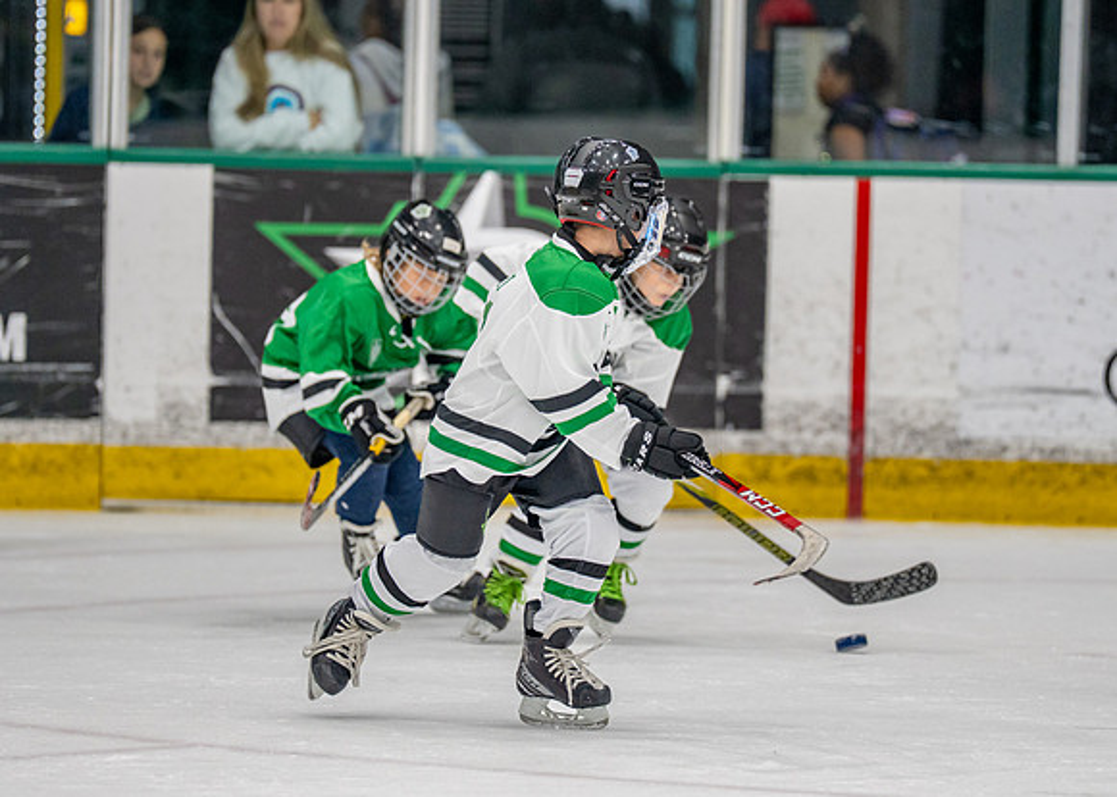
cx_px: 546
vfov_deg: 4.4
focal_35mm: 331
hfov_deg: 6.1
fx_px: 10492
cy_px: 351
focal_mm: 200
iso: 1000
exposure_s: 1/1250
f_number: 2.8
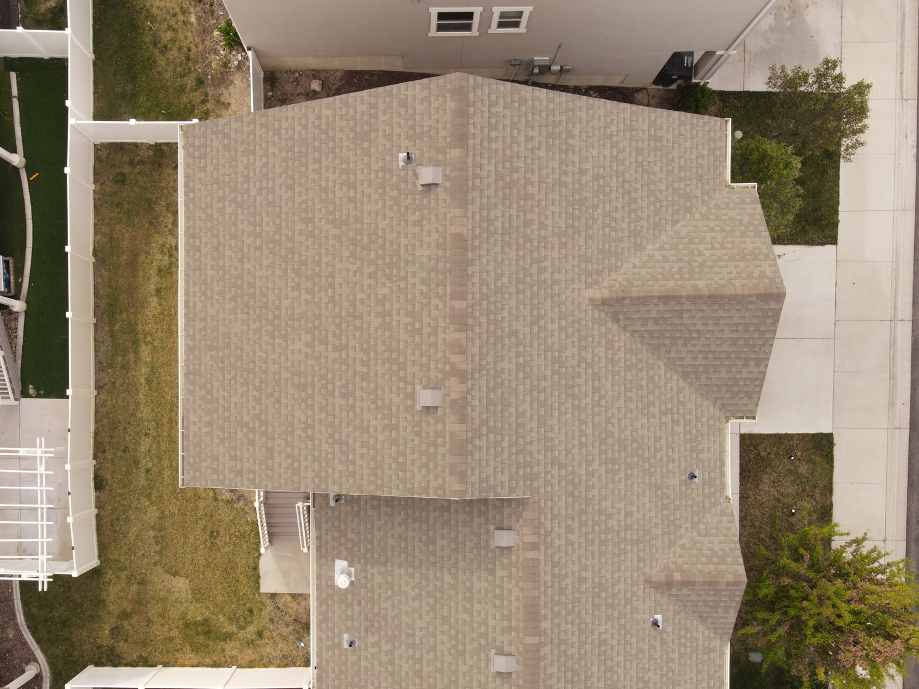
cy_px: 426
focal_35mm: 33
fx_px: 876
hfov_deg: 55.2
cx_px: 398
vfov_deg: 42.7
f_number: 2.8
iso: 100
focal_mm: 4.5
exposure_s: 1/240
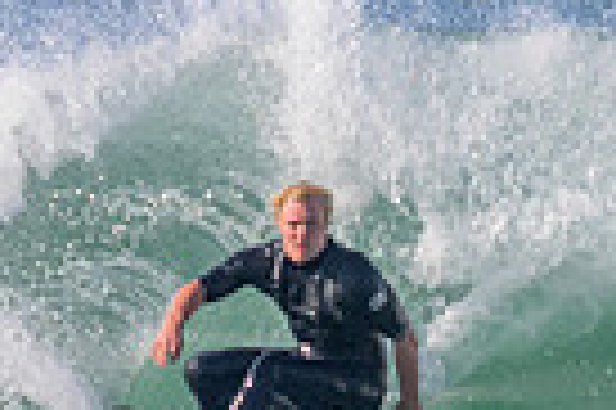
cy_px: 439
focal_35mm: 3386
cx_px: 283
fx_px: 57869
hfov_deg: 0.6
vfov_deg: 0.4
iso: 1250
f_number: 11
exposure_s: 1/2000
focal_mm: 800
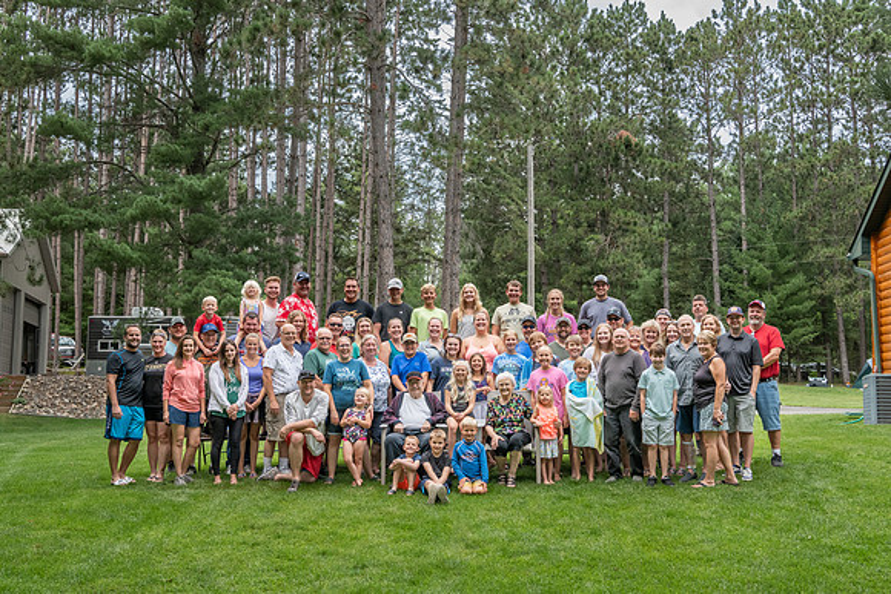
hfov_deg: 41.6
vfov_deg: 28.5
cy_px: 290
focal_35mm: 47
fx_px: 1171
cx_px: 468
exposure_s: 1/400
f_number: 9
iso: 800
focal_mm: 44
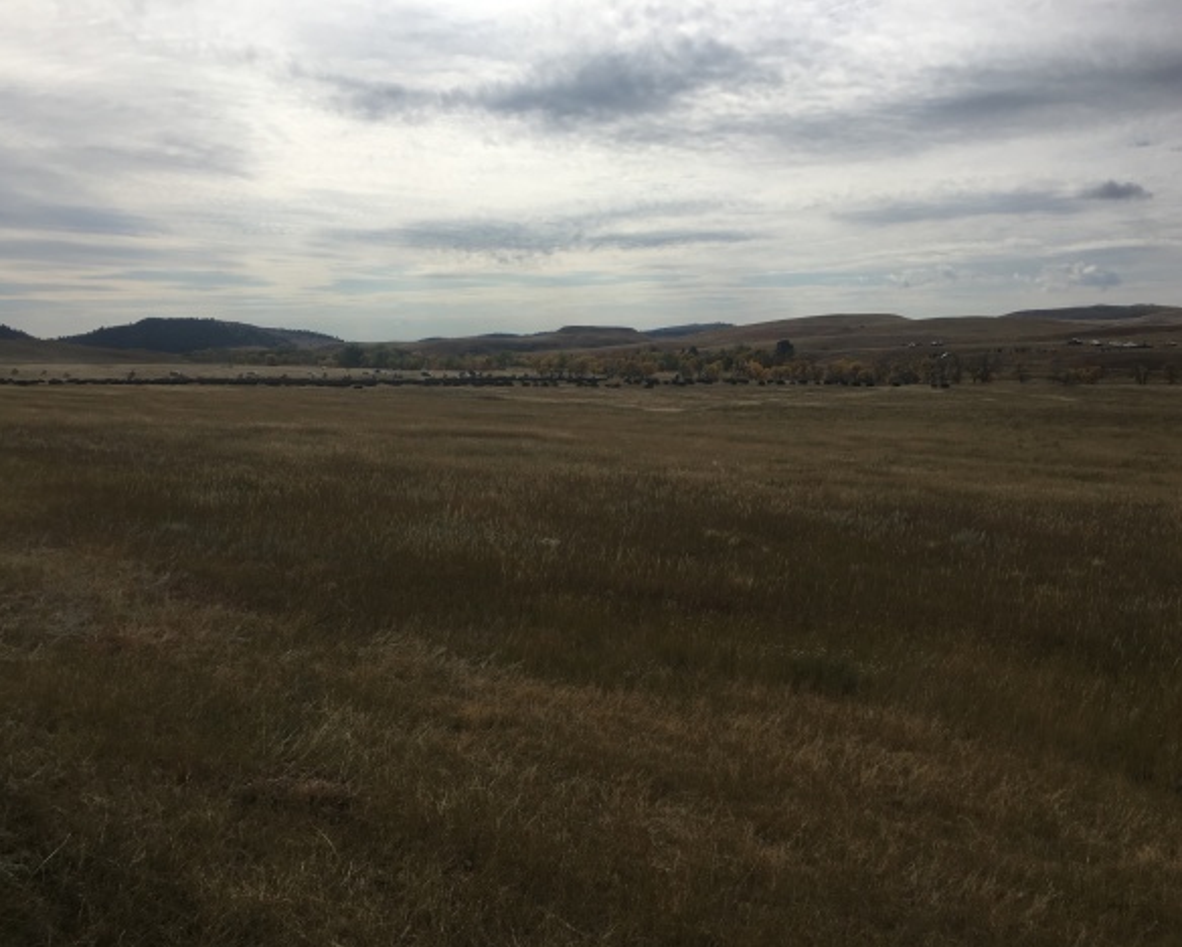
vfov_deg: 47.2
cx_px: 567
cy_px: 482
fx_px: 1085
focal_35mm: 31
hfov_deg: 57.1
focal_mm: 4.15
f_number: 2.2
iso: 25
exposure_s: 1/3497
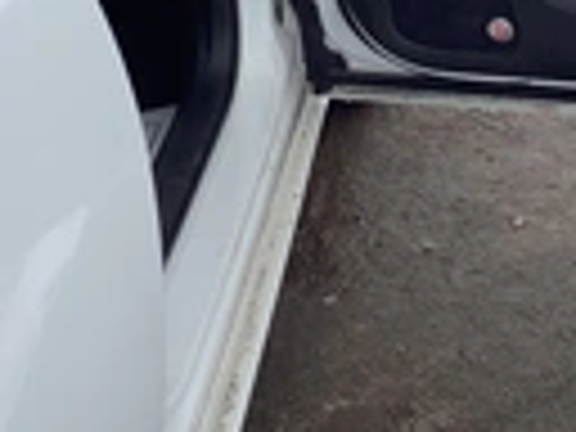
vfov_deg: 14.2
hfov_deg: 20.1
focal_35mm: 97
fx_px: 1614
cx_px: 432
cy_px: -238
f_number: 2.4
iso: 25
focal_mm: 3.3
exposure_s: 1/1294
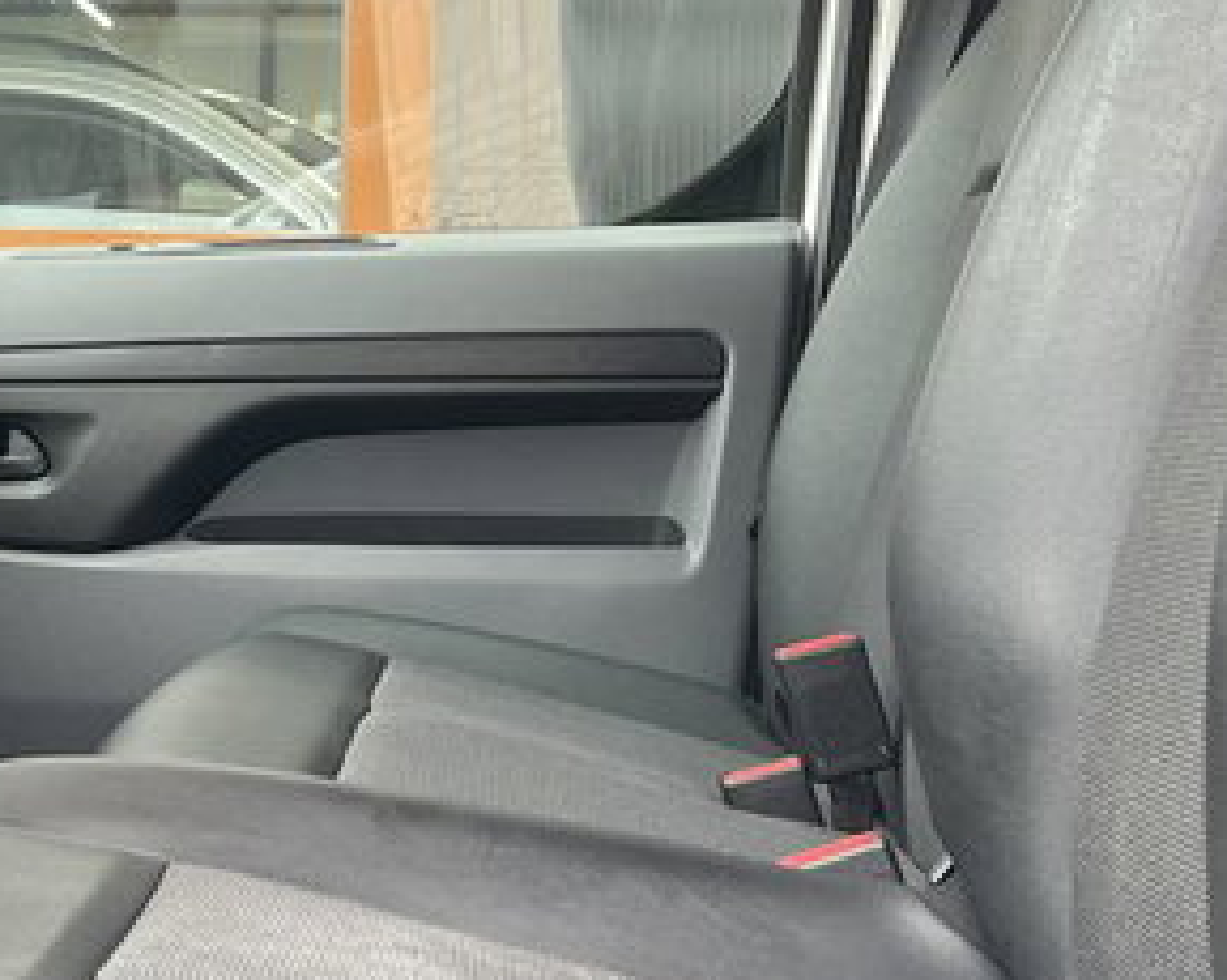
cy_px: 77
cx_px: 4
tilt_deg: +6.8
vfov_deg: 22.2
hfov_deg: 26.8
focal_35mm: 67
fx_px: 2431
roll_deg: -3.0
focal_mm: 5.1
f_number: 1.6
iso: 125
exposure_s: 1/113
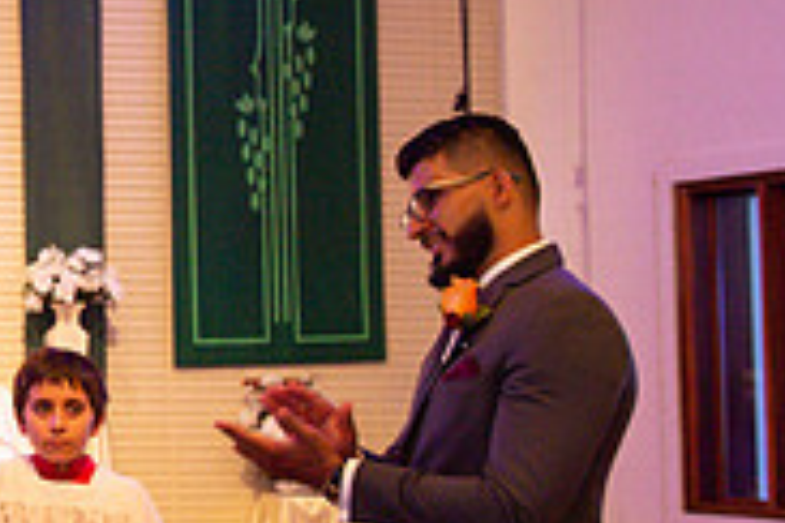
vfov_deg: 12.7
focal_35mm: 108
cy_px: 236
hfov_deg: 17.3
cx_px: -335
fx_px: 2355
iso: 1250
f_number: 4.5
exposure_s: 1/60
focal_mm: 34
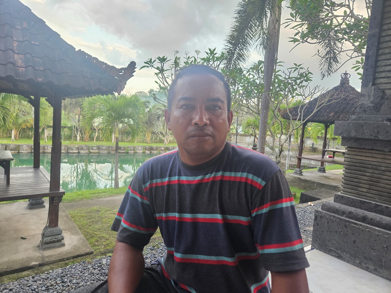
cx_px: 196
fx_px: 260
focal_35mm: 23
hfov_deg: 73.9
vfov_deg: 58.9
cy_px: 146
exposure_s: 1/100
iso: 125
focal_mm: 5.4
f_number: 1.8
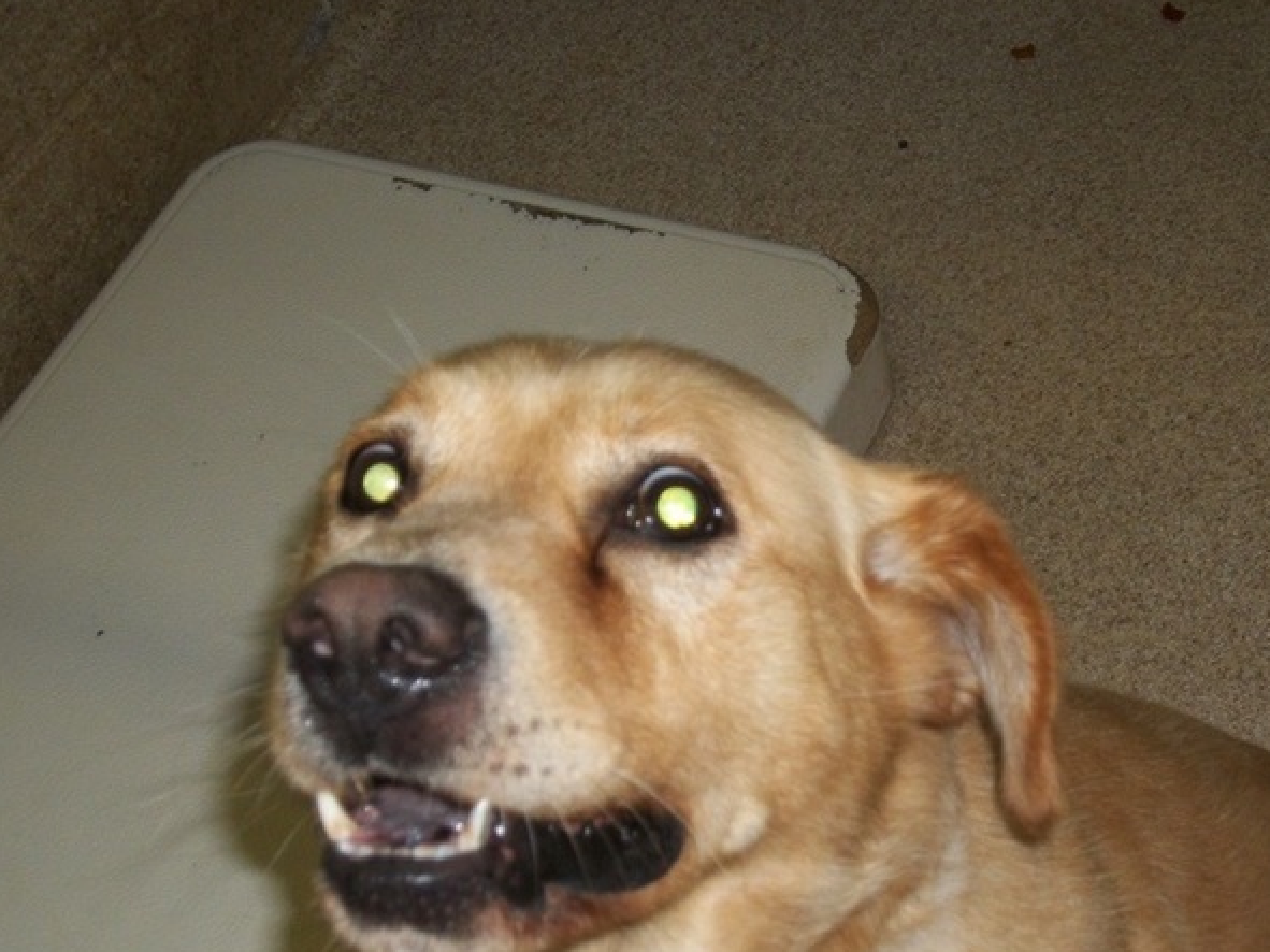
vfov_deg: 22.5
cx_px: 782
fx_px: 2384
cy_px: 602
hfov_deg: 29.7
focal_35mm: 65
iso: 160
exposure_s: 1/80
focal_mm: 8.8
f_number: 3.6
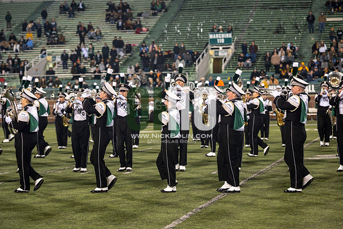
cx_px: 172
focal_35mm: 102
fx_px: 971
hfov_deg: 20.0
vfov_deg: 13.4
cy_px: 114
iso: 1000
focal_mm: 102
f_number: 2.8
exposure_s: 1/500
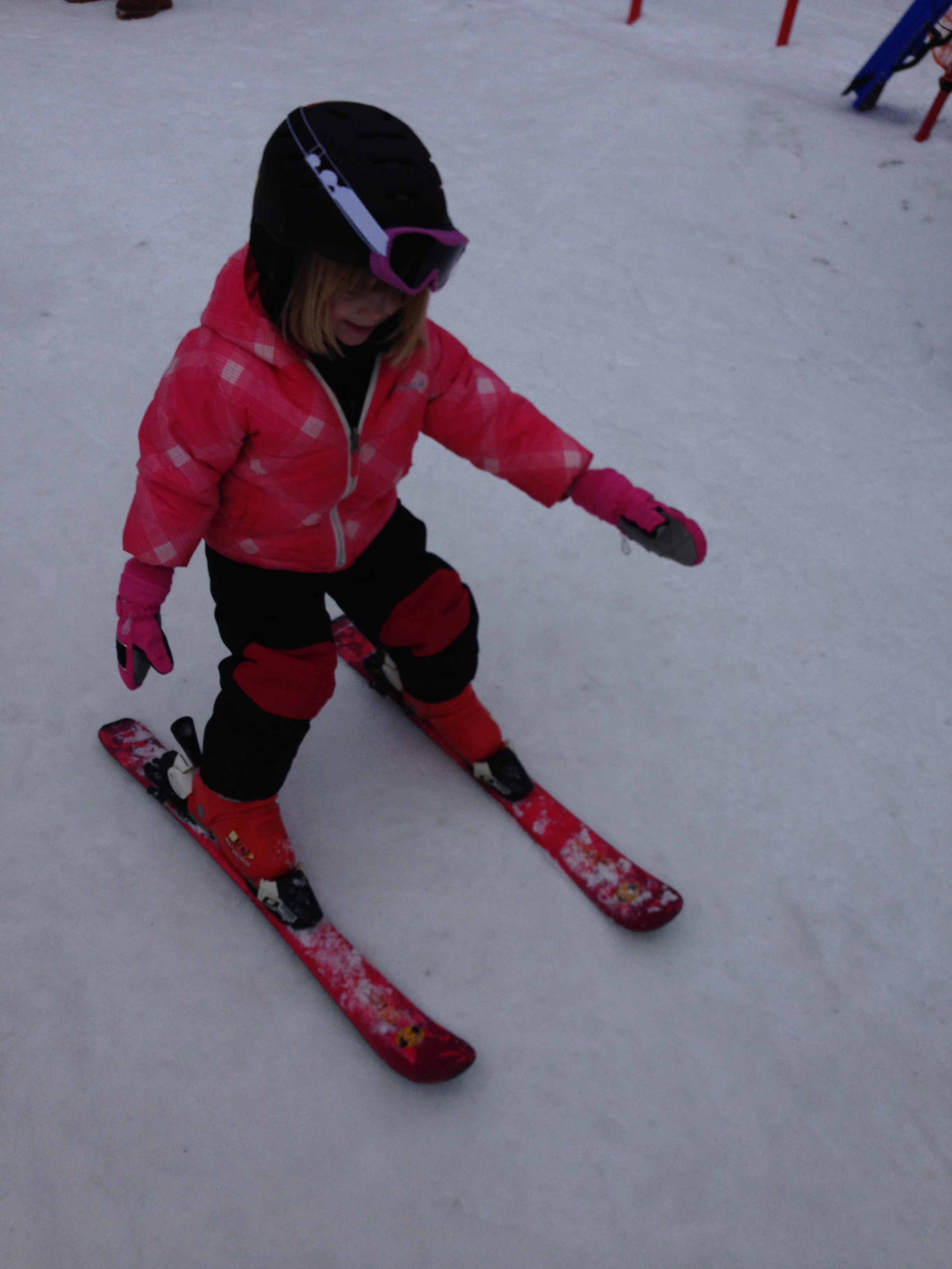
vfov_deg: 55.4
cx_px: 476
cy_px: 634
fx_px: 1210
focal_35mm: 33
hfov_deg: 42.9
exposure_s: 1/797
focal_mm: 4.12
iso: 50
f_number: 2.4
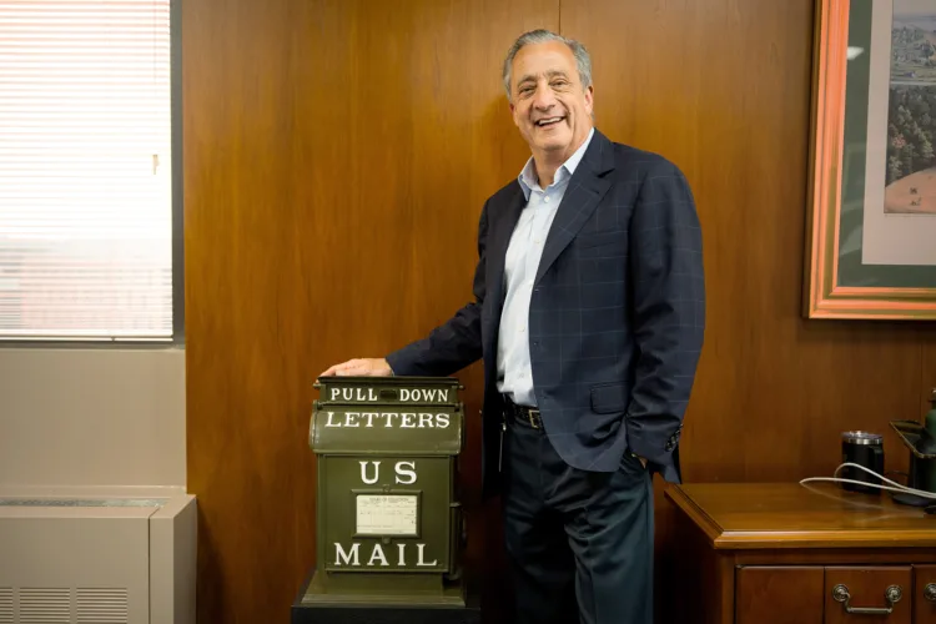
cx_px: 468
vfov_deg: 32.6
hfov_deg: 47.4
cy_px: 312
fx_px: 1066
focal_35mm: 41
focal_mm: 41
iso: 800
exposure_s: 1/100
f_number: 2.8
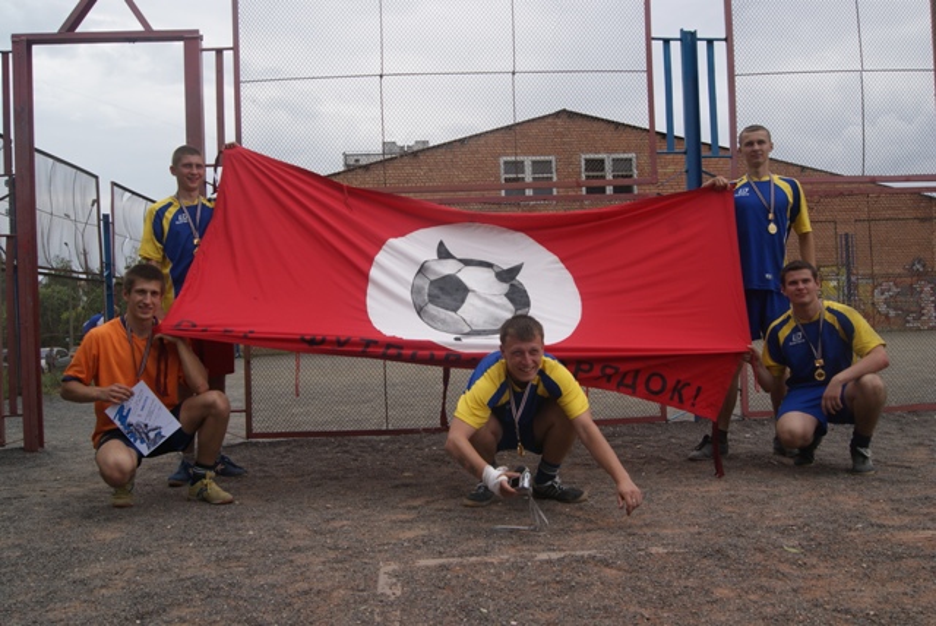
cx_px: 468
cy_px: 313
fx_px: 859
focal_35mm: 33
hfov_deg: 57.2
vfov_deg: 40.0
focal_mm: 22
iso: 100
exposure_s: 1/125
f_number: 10
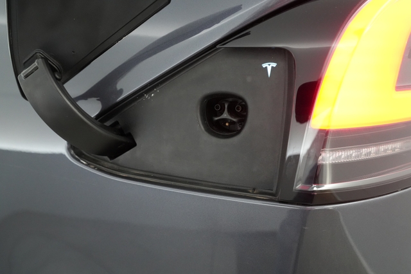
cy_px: 137
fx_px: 297
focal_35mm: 26
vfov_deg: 49.5
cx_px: 206
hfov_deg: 69.4
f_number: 4.5
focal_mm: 26
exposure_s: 1/125
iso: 6400
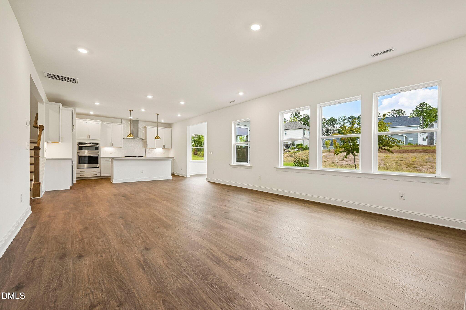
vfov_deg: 75.5
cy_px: 155
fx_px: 201
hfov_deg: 98.5
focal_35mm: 16
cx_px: 233
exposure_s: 1/25
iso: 100
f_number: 8
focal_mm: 15.5
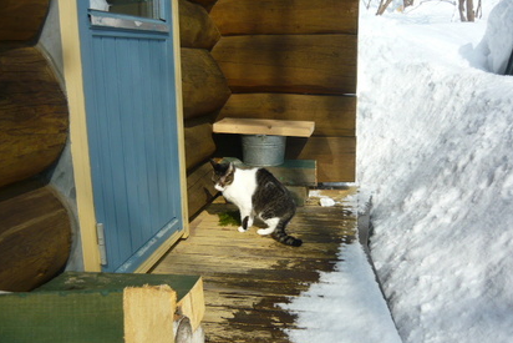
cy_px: 194
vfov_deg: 37.8
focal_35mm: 35
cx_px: 255
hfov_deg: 54.4
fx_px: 499
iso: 100
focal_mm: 5.5
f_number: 8
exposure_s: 1/200
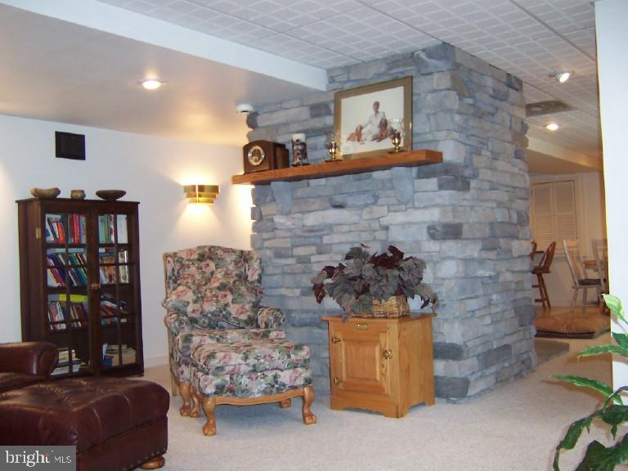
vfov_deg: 39.7
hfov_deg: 51.4
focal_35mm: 36
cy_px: 236
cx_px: 314
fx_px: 653
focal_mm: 5.6
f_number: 2.4
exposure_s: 1/60
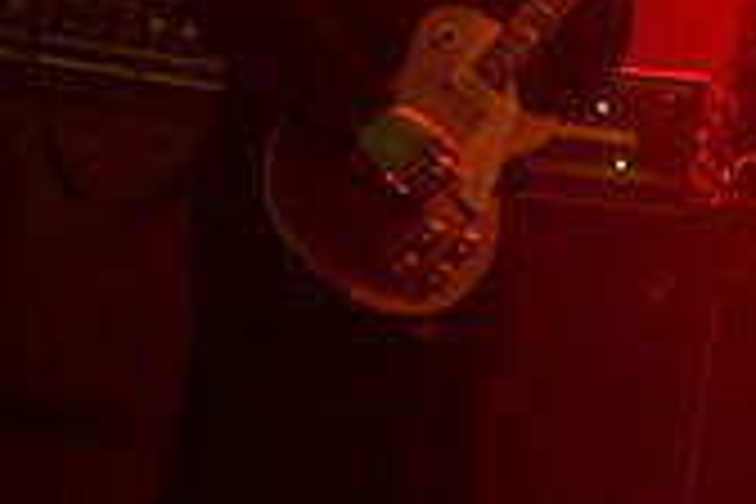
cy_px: -16
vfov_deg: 8.8
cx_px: 1296
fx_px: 3255
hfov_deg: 12.3
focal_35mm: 155
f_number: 4.5
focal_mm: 30
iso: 1000
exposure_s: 1/8
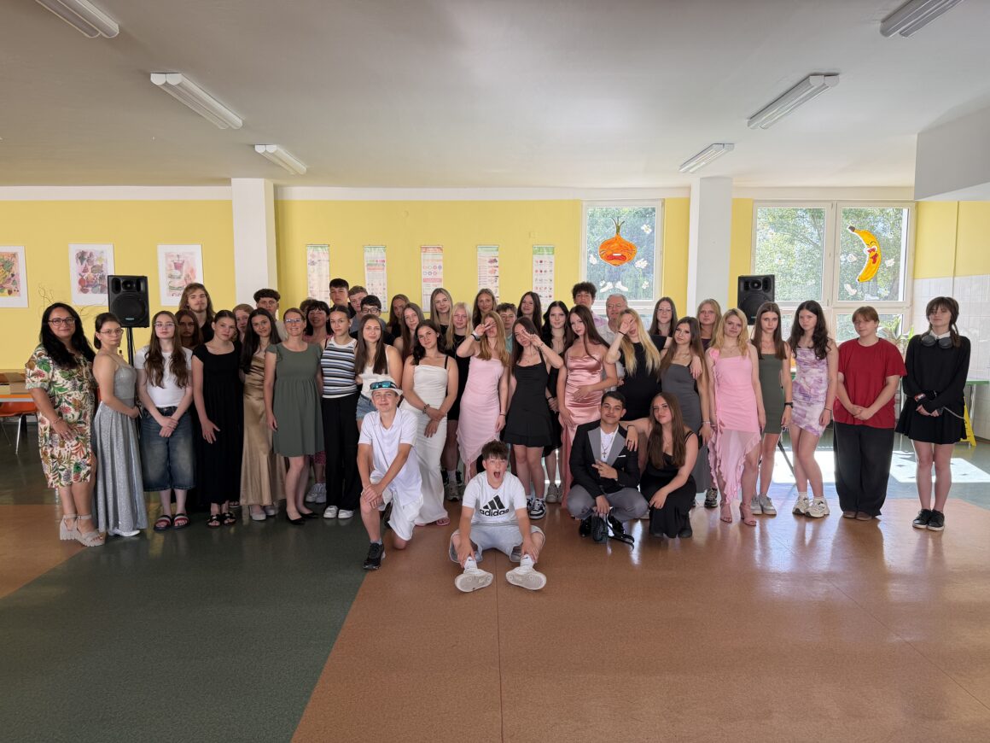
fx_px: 686
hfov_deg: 71.6
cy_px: 372
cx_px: 495
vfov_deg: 56.8
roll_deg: +0.8
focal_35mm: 24
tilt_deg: -4.6
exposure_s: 1/172
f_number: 1.78
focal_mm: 6.76
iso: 64
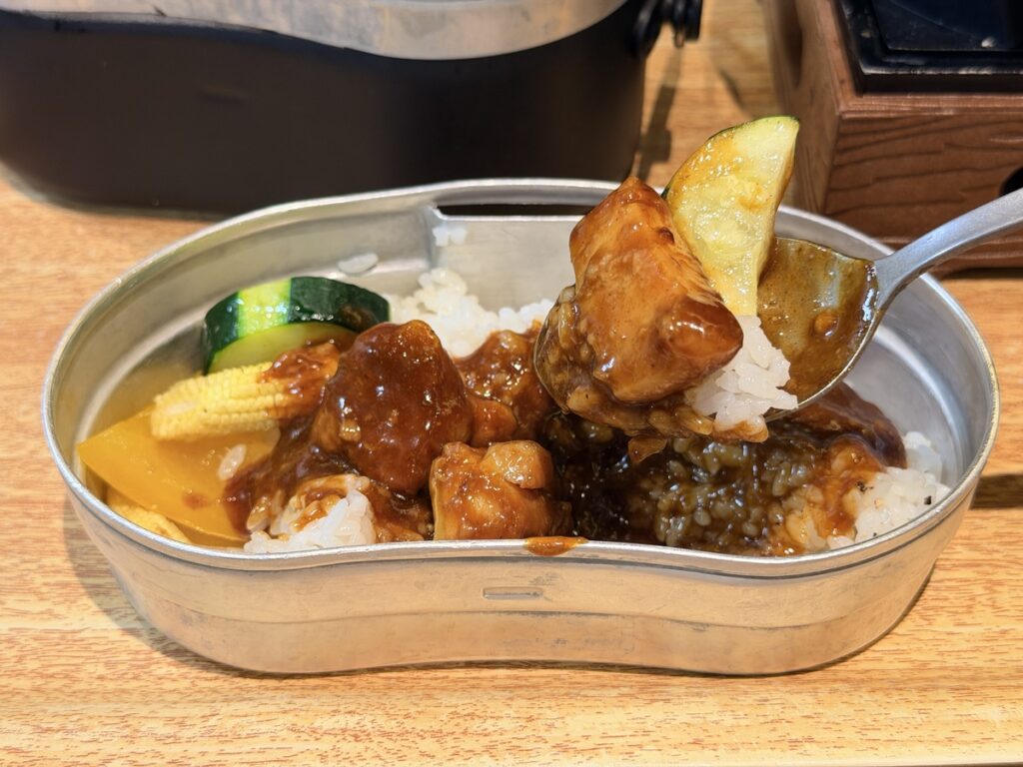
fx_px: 1419
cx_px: 512
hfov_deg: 39.7
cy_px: 384
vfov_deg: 30.3
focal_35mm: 48
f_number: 1.78
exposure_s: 1/60
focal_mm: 6.76
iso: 80
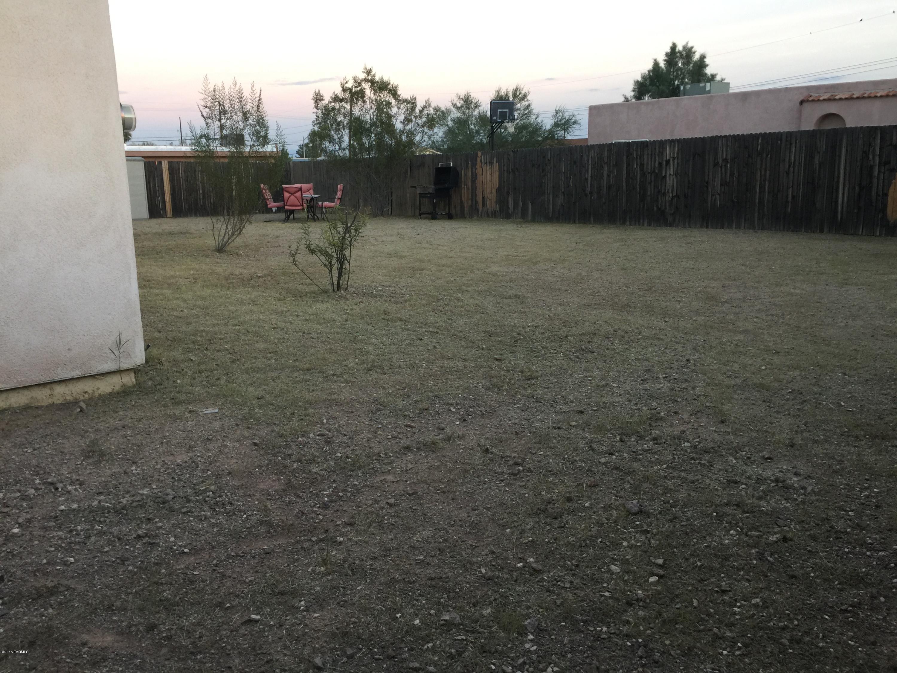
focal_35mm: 29
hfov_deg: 61.7
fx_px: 751
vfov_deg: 48.2
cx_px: 448
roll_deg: +0.8
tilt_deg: -12.2
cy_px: 336
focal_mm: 4.15
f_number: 2.2
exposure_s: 1/30
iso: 32
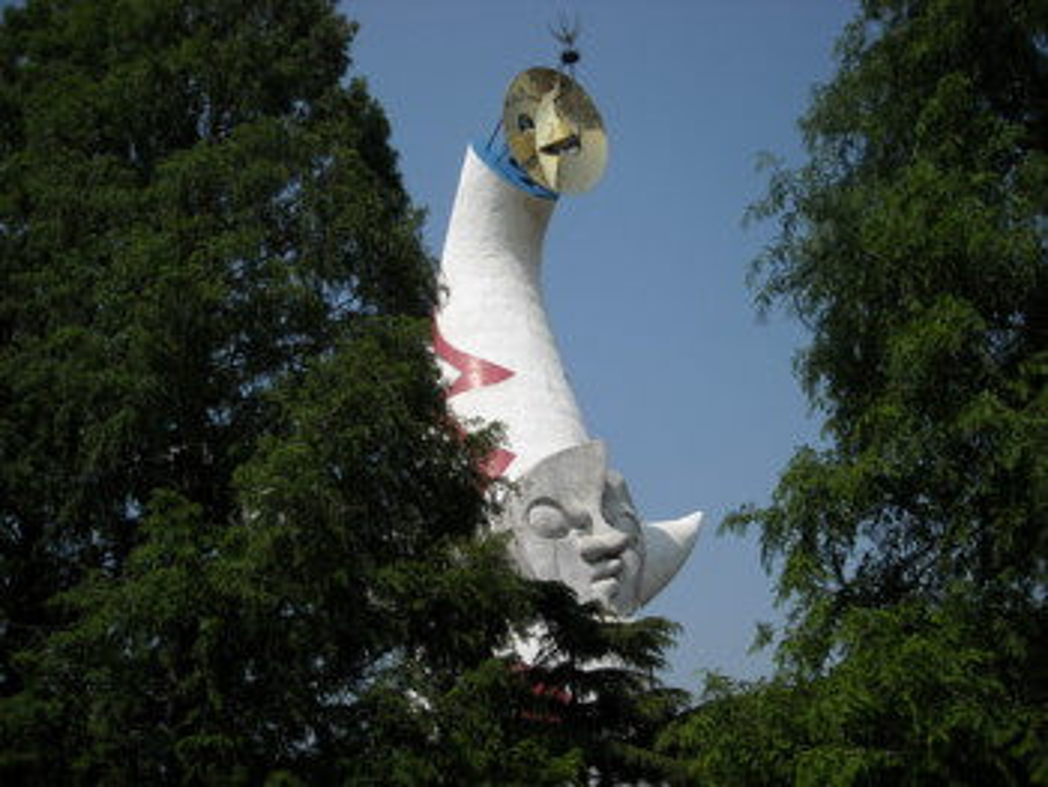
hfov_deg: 52.6
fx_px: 1060
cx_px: 524
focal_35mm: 35
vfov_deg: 40.7
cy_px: 394
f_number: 5.6
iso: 64
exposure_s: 1/521
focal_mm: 5.7
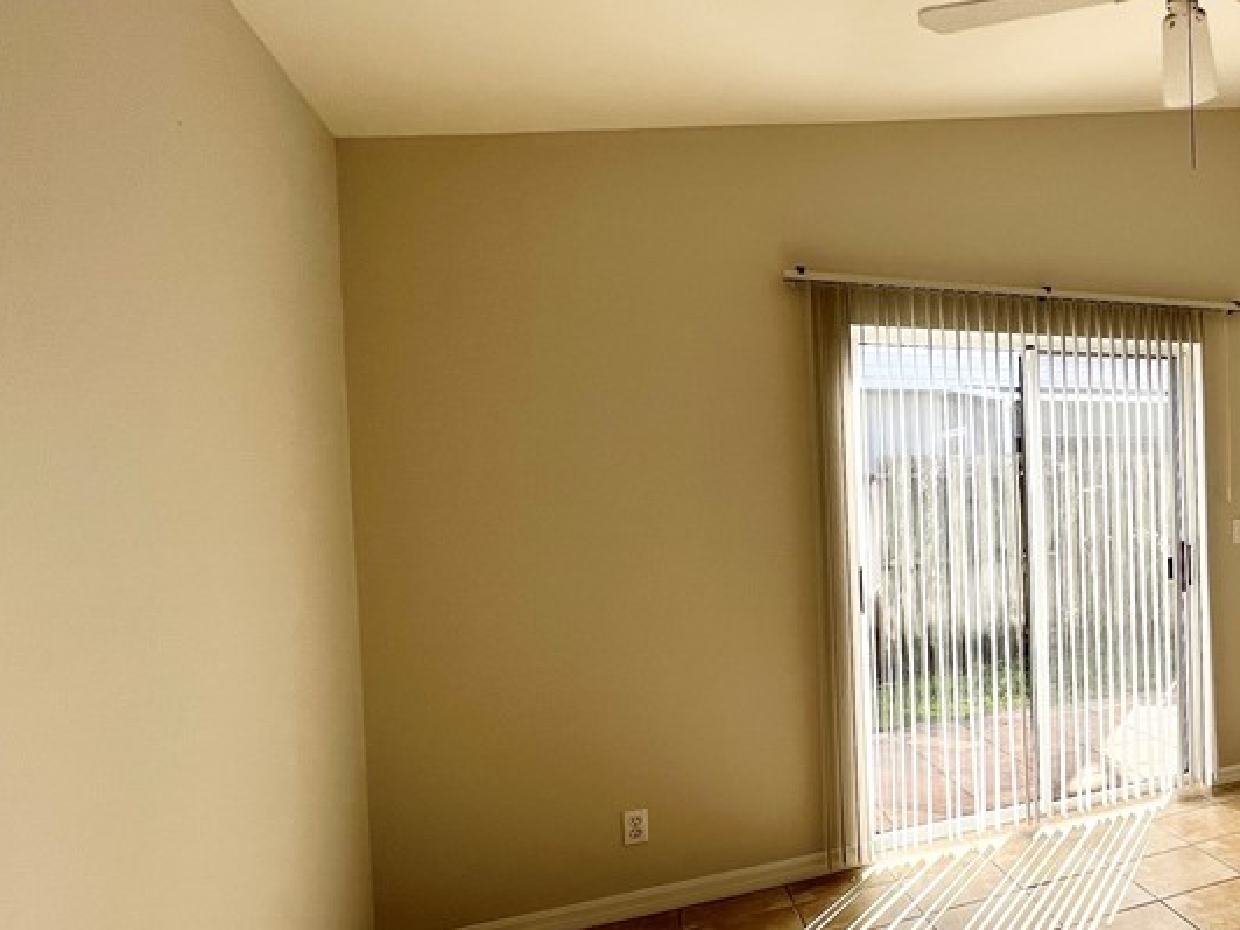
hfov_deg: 57.0
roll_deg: +1.5
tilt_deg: -0.9
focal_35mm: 25
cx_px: 1170
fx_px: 896
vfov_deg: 54.8
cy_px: 503
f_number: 1.8
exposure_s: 1/212
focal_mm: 1.57
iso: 32
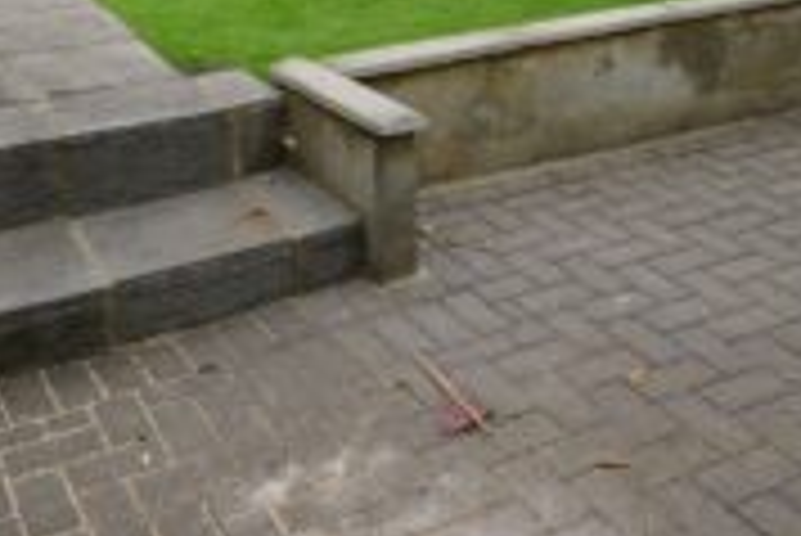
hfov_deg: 36.7
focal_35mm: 54
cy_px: -207
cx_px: 324
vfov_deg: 21.9
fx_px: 1202
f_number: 10
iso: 100
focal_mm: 16
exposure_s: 1/80
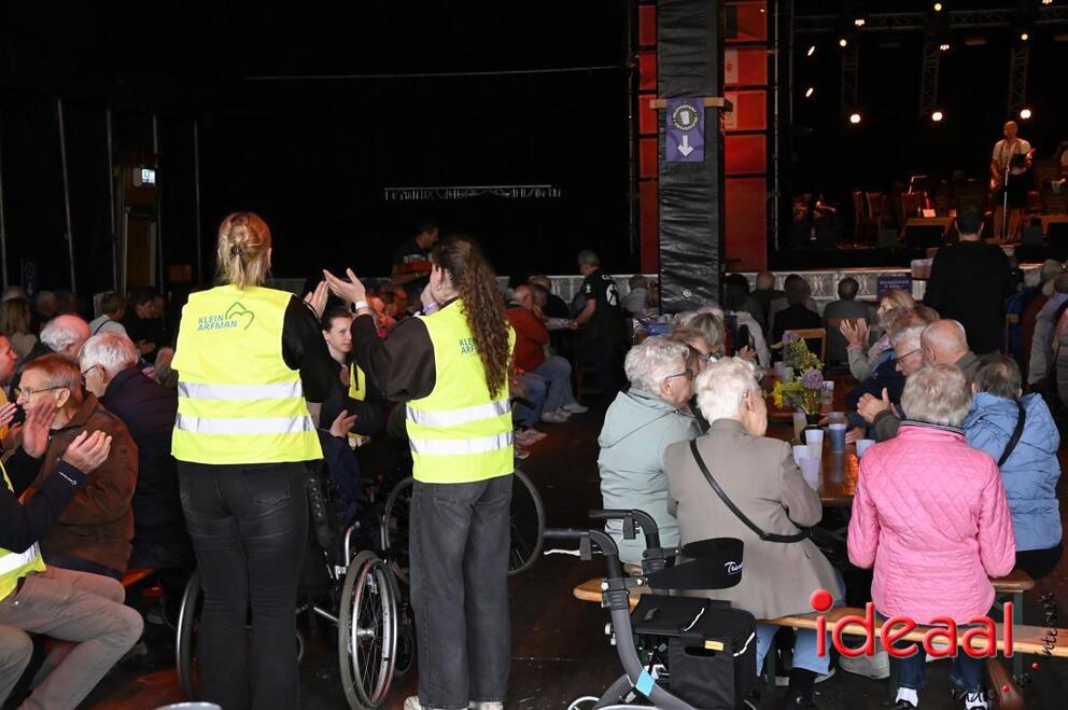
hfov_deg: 36.3
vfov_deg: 24.6
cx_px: 534
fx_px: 1630
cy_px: 355
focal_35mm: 55
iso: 8000
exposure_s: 1/320
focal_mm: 55
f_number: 9
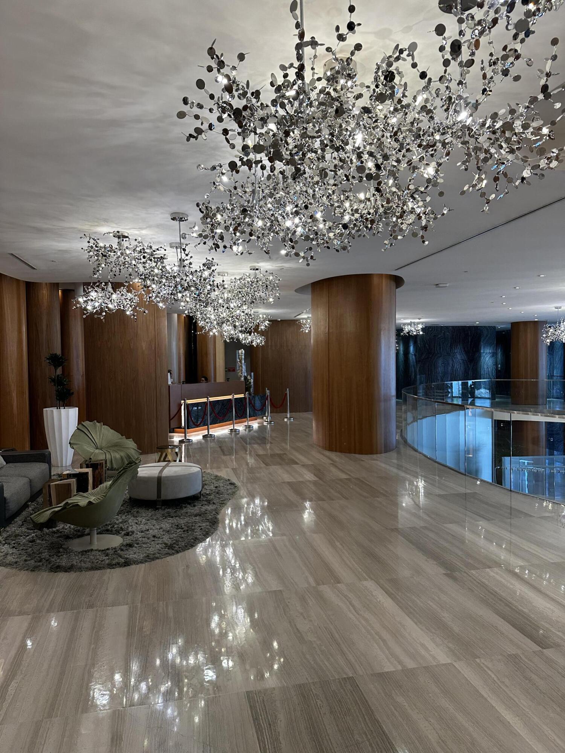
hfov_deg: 56.8
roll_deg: +0.7
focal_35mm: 24
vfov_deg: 71.6
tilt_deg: -1.3
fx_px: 522
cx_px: 282
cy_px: 376
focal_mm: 6.86
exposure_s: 1/120
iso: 160
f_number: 1.78
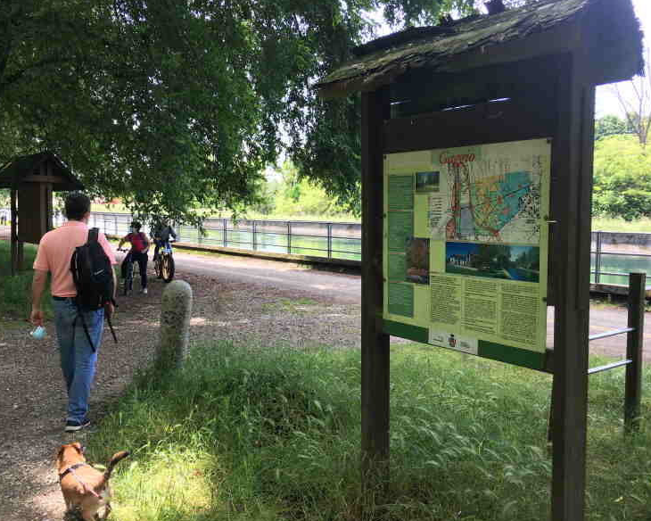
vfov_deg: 47.1
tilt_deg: -4.7
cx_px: 304
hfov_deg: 57.1
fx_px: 597
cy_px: 258
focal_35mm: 31
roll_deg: +0.6
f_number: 2.2
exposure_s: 1/107
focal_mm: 4.15
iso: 25
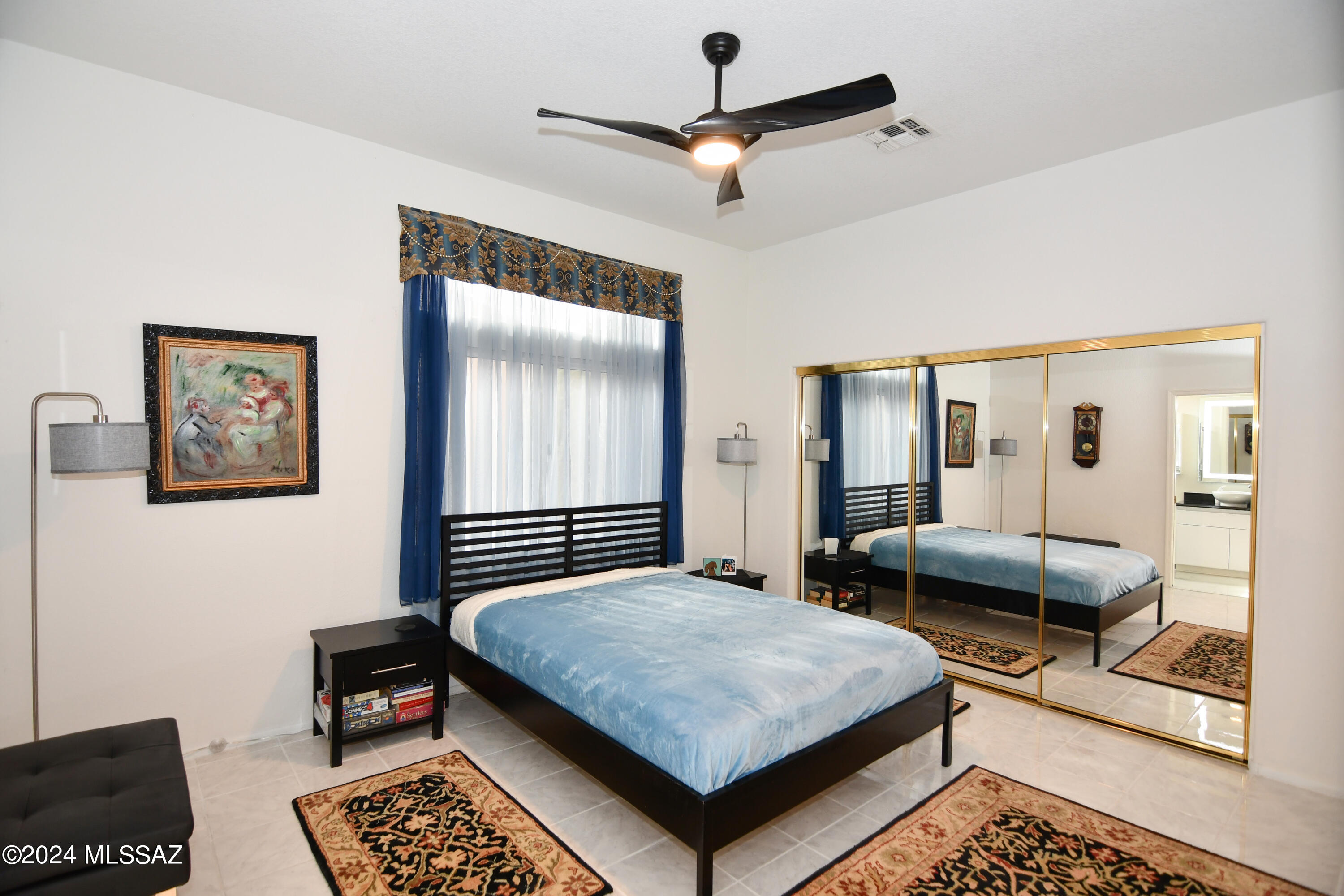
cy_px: 448
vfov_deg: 73.7
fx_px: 597
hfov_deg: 96.7
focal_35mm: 16
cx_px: 672
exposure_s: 1/60
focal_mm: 11
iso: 500
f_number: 4
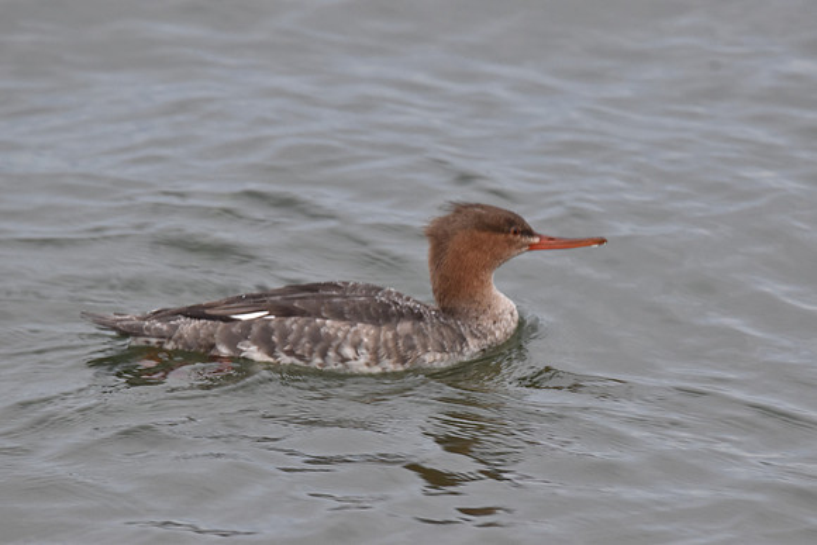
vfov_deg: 1.5
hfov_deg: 2.3
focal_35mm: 900
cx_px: 408
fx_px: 20429
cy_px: 272
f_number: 9
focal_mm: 600
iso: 1000
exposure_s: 1/125
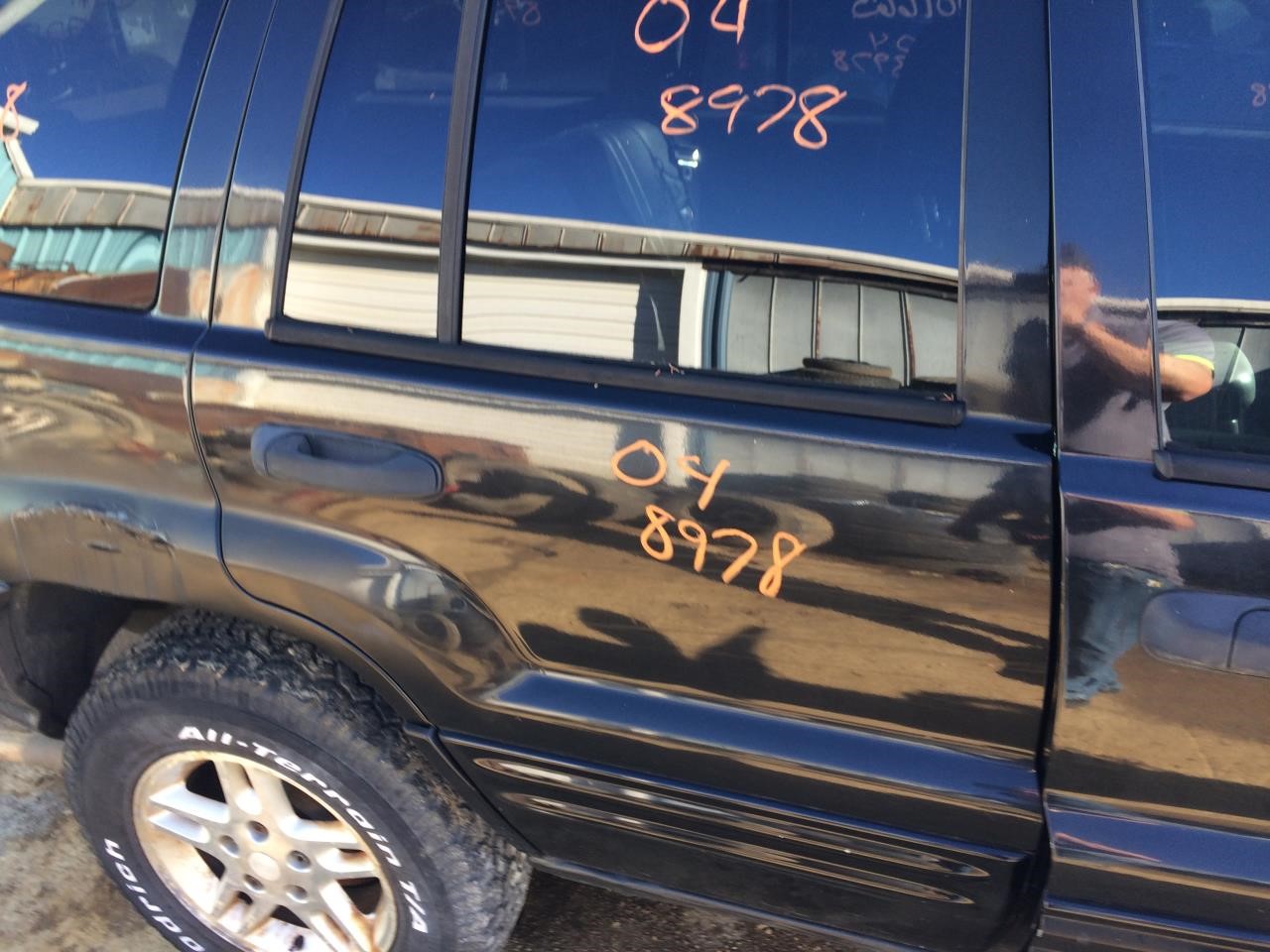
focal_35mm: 29
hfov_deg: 61.7
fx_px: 1064
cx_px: 635
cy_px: 476
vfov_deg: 48.2
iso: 32
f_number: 2.2
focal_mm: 4.15
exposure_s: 1/120
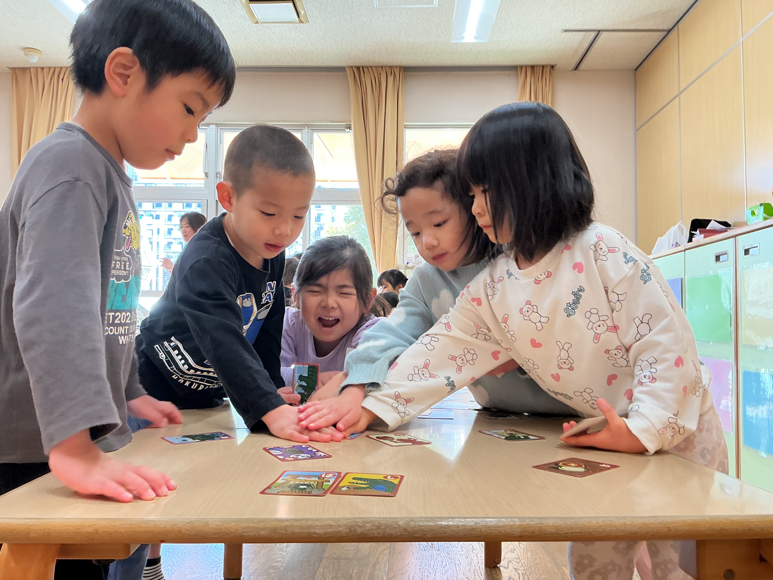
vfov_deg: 48.2
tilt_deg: +3.8
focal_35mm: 29
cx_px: 386
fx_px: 648
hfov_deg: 61.7
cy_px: 290
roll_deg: -1.7
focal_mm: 3
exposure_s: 1/50
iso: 40
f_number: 1.8
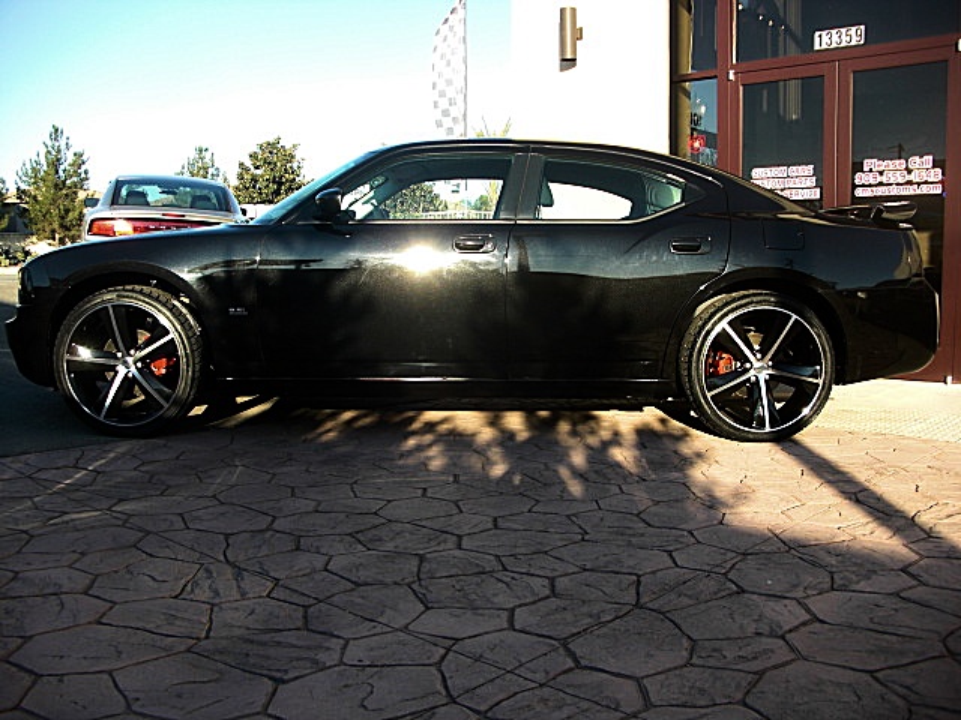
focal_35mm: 36
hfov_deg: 51.4
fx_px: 999
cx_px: 480
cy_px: 360
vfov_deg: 39.7
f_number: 2.8
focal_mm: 6.3
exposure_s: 1/250
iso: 50
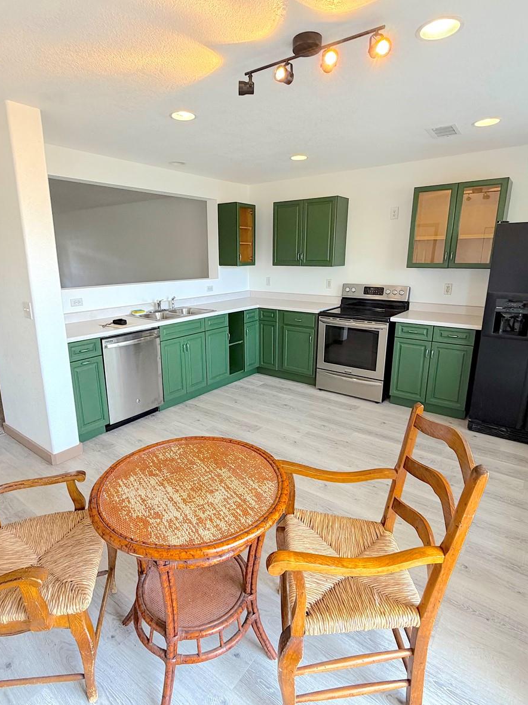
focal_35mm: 19
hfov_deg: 68.6
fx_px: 386
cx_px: 242
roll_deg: +0.9
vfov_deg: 84.7
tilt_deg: -14.4
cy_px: 349
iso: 250
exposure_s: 1/120
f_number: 2.2
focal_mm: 2.22
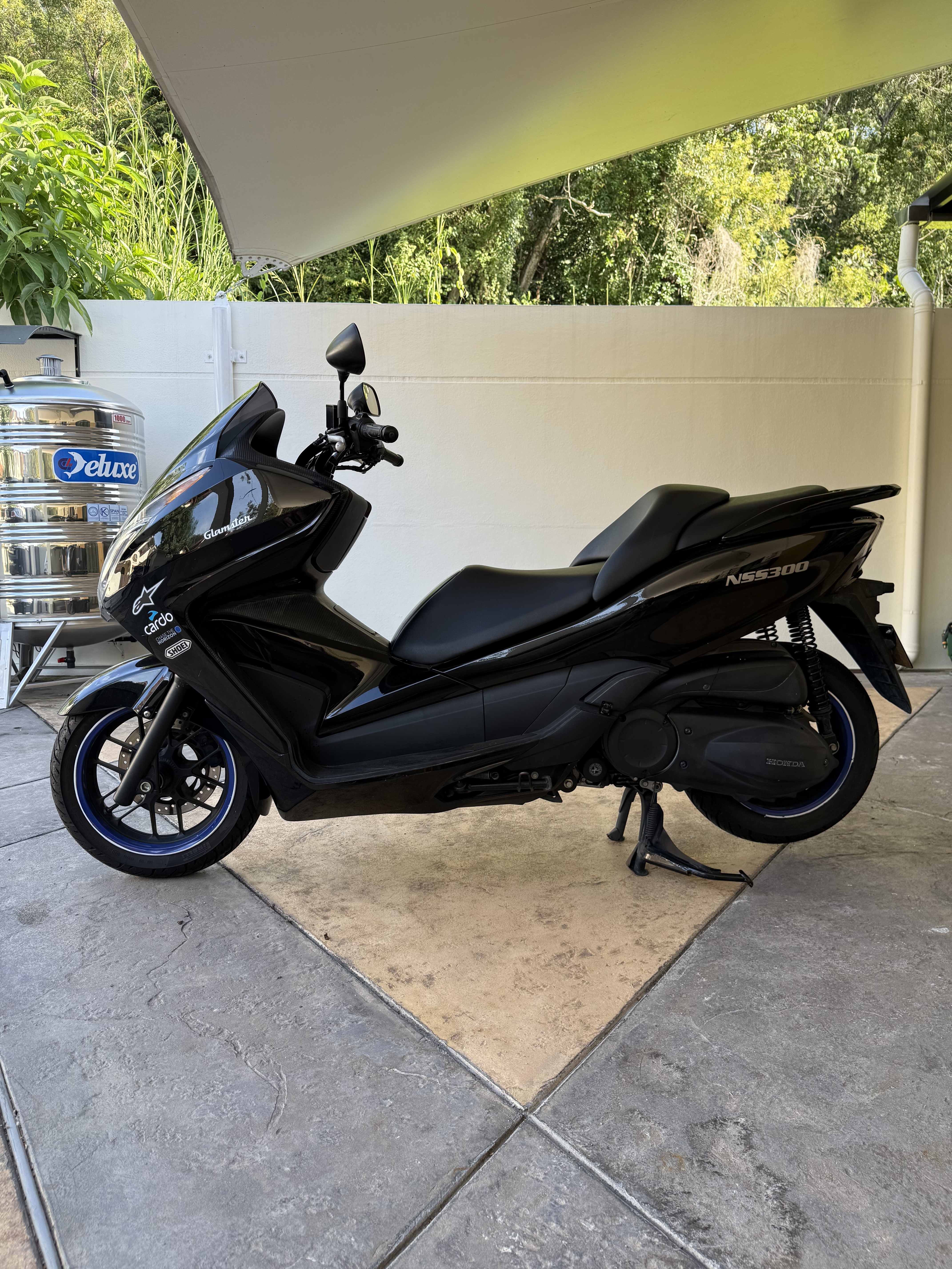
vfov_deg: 71.6
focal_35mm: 24
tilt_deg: -5.7
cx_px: 476
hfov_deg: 56.8
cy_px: 634
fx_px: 880
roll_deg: -0.9
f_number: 1.78
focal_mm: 6.76
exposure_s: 1/368
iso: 80
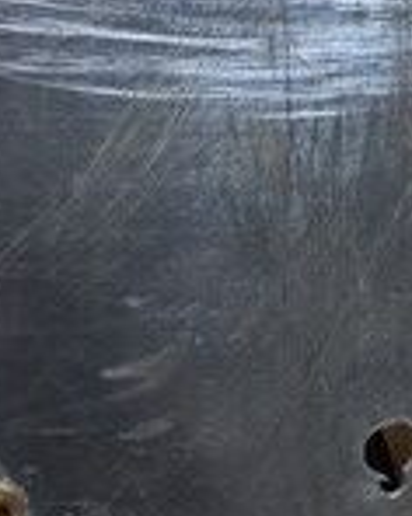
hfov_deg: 16.4
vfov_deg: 20.8
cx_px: 377
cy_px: 307
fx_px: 1405
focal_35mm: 92
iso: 40
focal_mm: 4.15
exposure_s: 1/33
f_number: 2.2
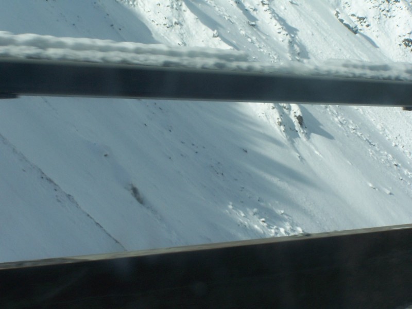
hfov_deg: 20.9
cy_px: 154
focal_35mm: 94
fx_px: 1119
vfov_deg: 15.7
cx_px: 206
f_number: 6.3
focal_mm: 15.6
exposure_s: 1/500
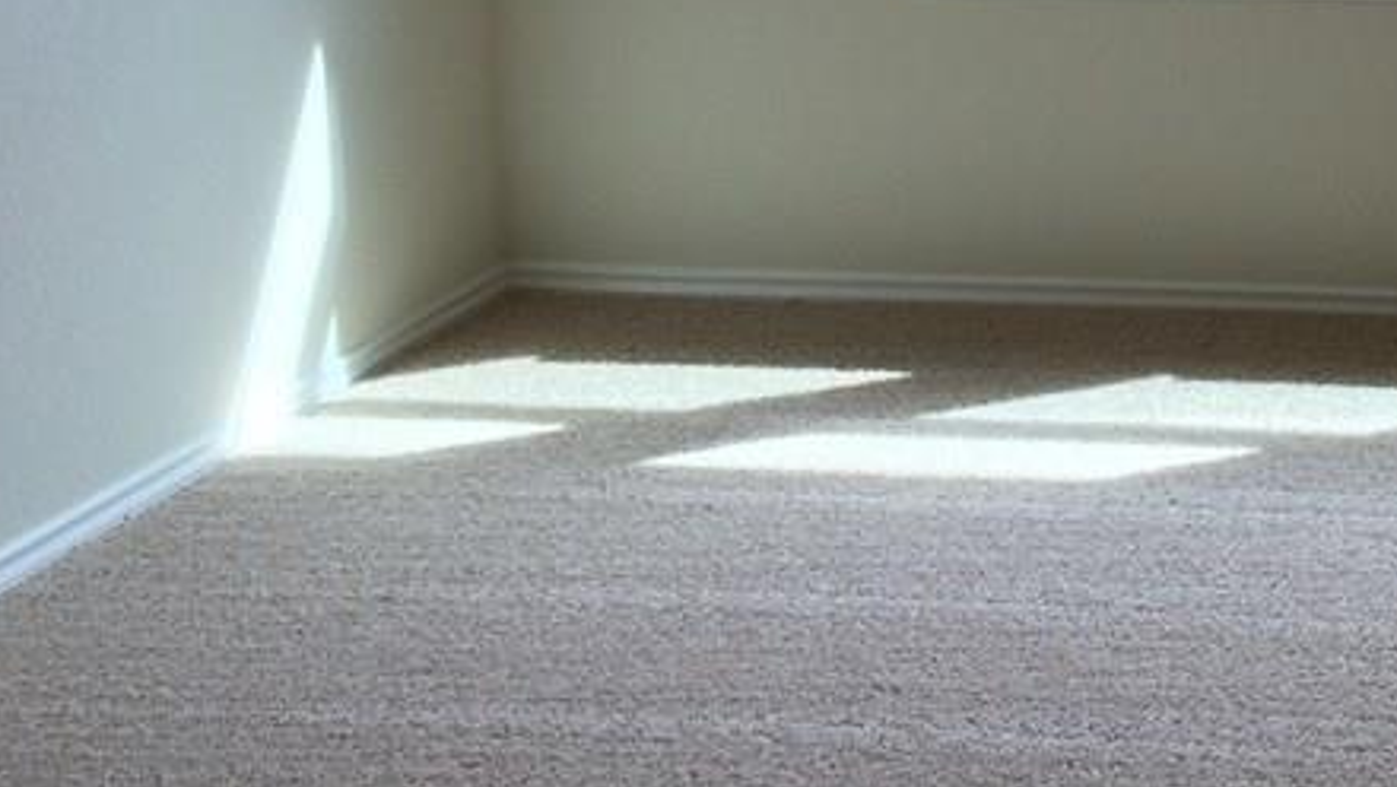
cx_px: 1546
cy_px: -241
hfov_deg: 25.7
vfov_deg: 15.2
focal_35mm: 76
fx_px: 2817
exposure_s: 1/120
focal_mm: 4.12
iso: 50
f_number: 2.2
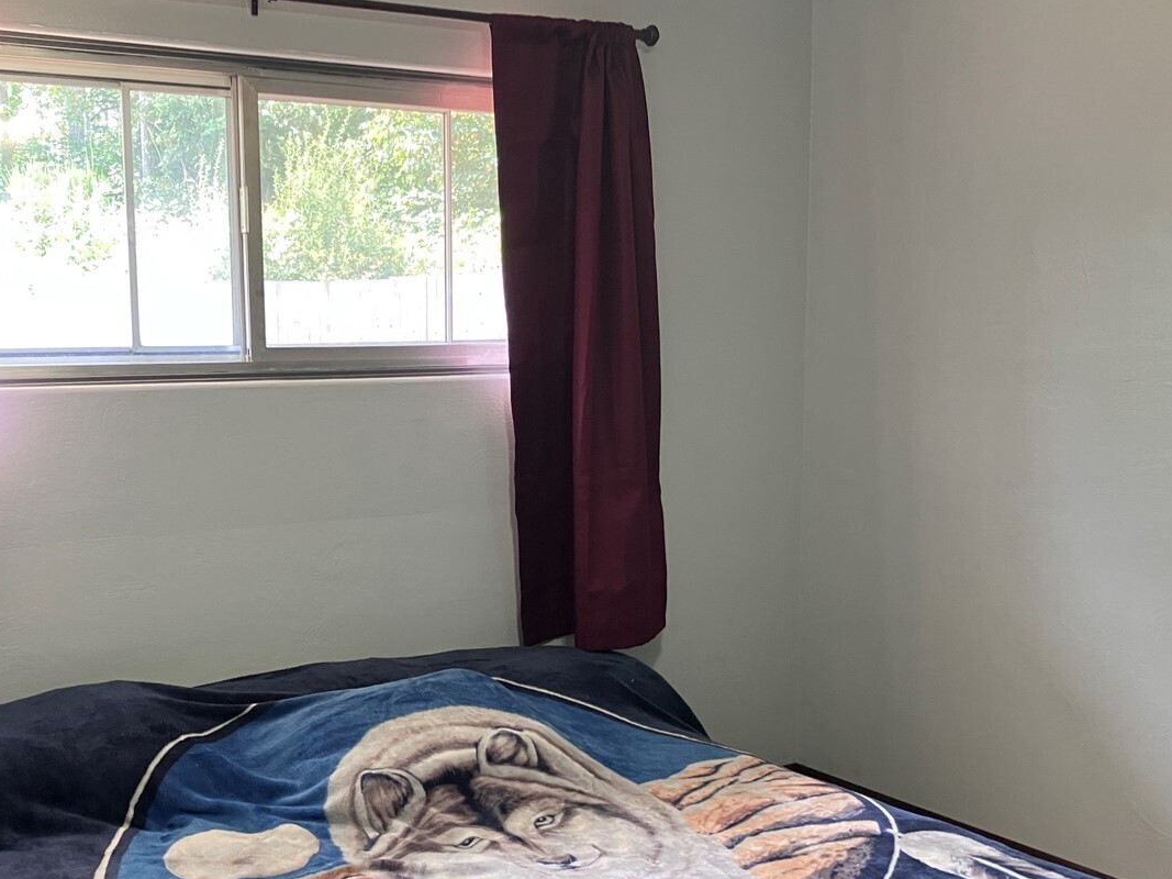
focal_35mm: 42
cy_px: 512
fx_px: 1422
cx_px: 450
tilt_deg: -8.0
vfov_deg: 34.3
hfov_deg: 44.5
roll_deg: +0.2
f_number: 1.8
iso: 125
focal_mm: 3.99
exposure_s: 1/60
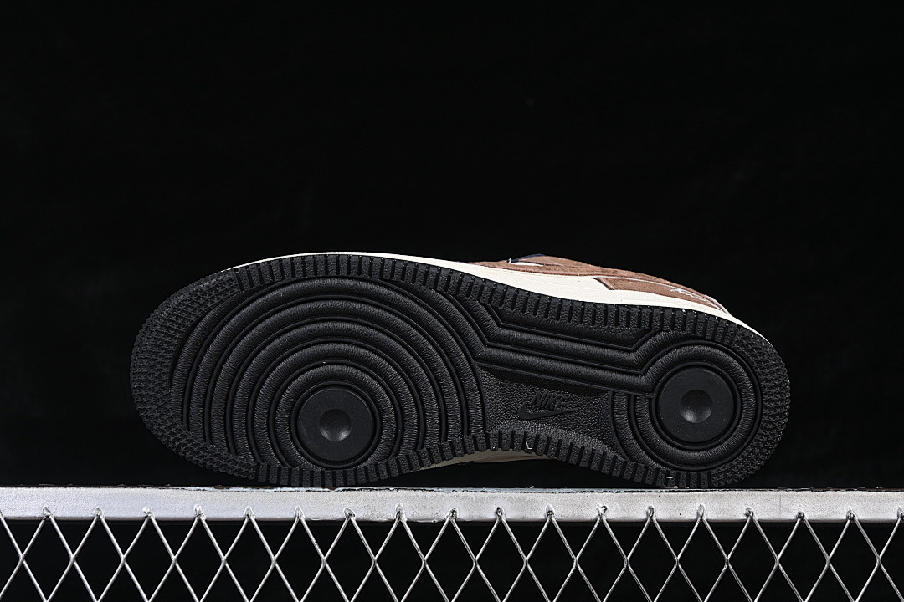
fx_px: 1883
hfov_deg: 27.0
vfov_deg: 18.2
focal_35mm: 75
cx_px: 452
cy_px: 301
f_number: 6.3
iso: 160
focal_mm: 50
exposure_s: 1/60
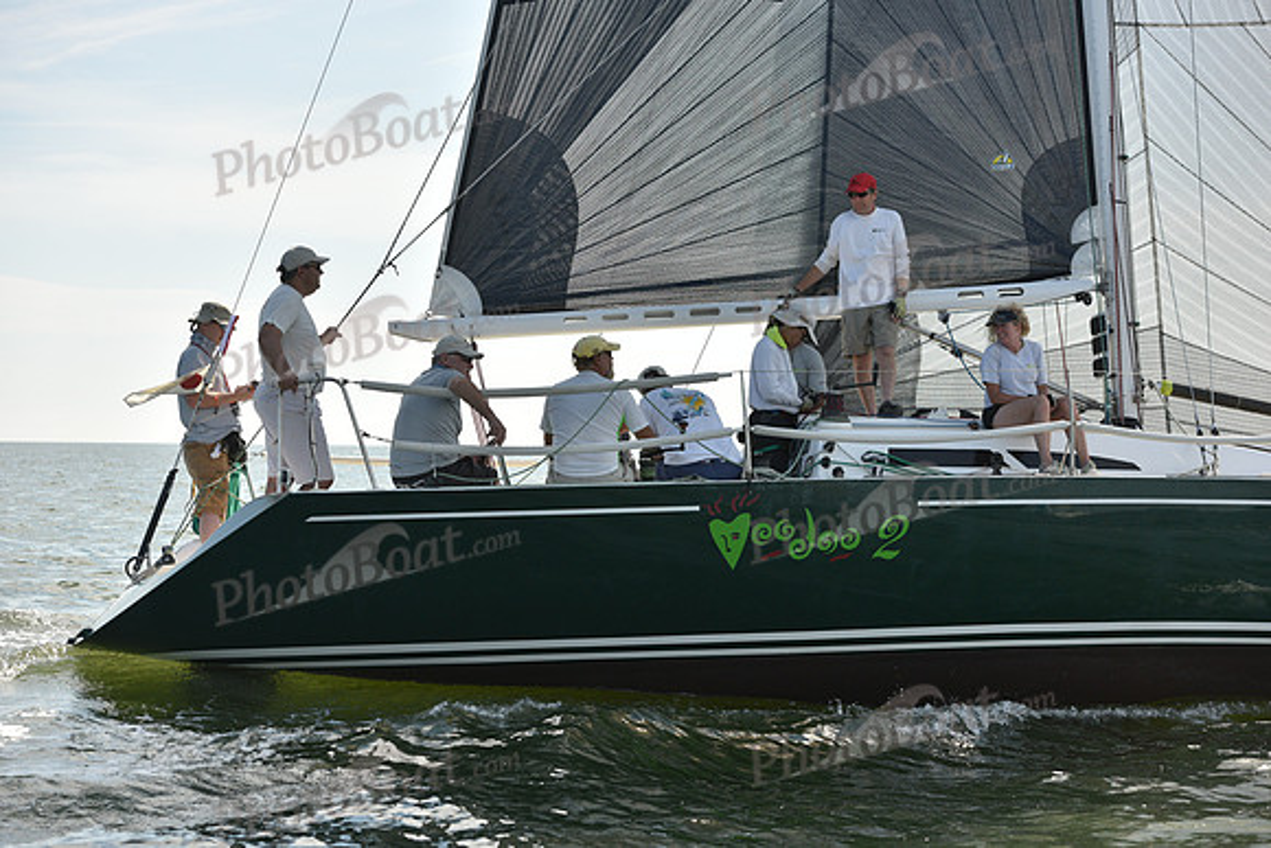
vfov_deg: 19.5
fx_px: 2472
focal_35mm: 70
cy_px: 424
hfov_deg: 28.8
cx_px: 636
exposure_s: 1/2000
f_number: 4.5
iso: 320
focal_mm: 70
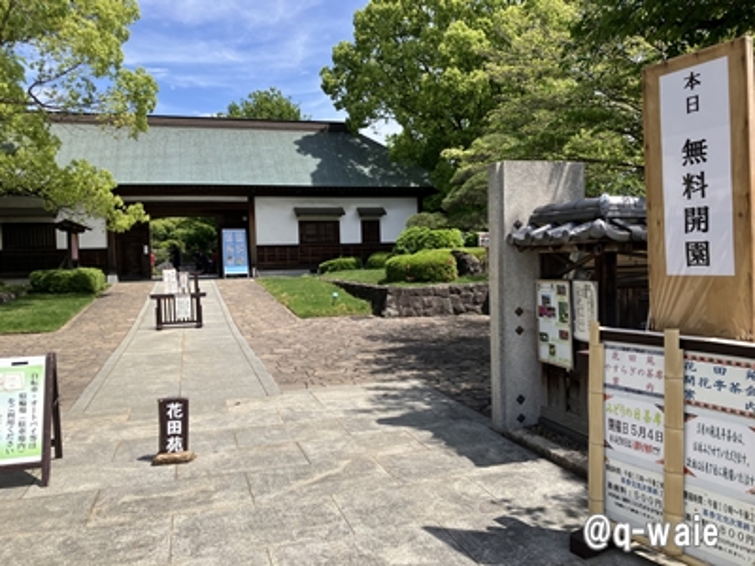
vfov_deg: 49.7
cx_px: 378
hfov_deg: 63.4
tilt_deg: -2.1
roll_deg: +1.0
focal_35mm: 28
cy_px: 283
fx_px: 611
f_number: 1.8
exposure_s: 1/1799
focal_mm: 3.99
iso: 32
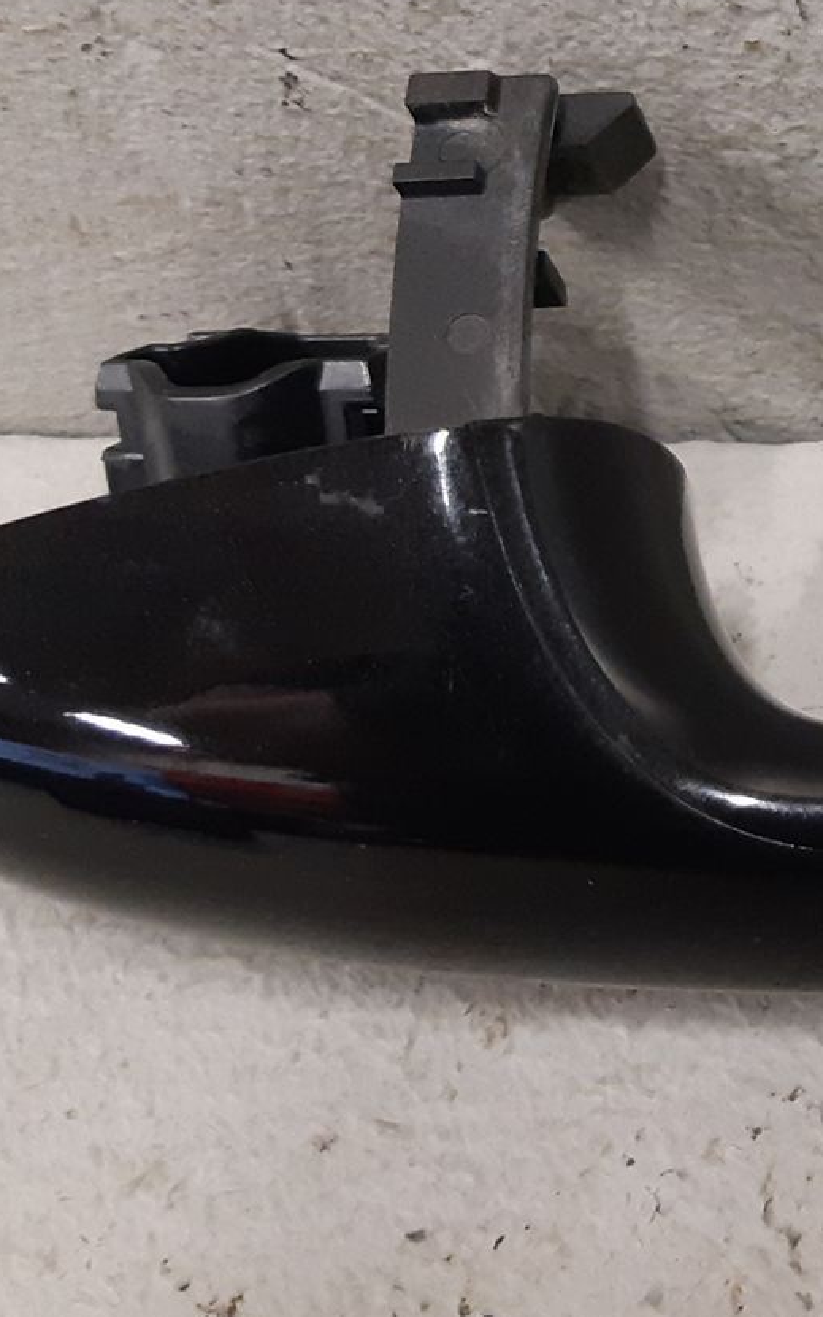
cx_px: 1234
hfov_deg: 17.3
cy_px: 389
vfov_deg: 29.9
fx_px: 2439
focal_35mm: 68
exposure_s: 1/50
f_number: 1.7
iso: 250
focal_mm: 3.93
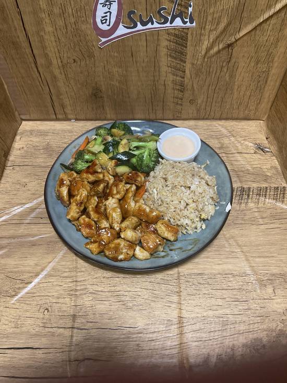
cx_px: 144
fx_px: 287
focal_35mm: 26
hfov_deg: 53.1
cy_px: 192
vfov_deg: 67.3
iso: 250
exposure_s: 1/60
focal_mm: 5.1
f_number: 1.6
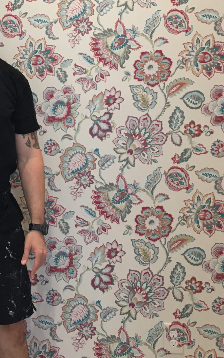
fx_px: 606
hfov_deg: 20.9
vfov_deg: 32.6
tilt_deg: -2.1
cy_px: 106
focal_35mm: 62
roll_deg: -0.4
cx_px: 76
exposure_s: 1/30
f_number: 2.2
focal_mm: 4.15
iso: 80
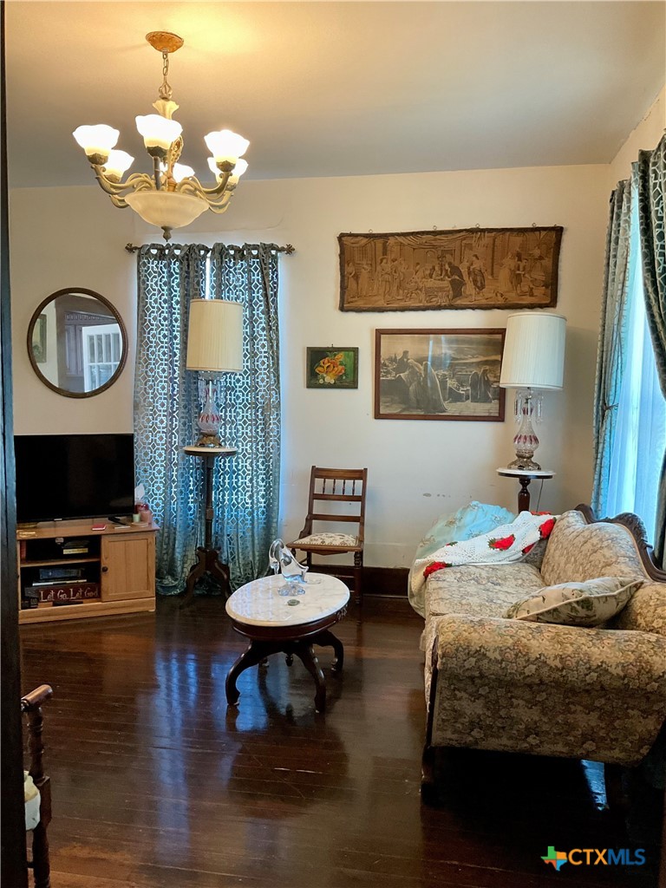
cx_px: 333
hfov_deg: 48.2
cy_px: 444
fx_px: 744
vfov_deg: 61.7
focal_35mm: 29
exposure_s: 1/60
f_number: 1.8
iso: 100
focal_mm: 3
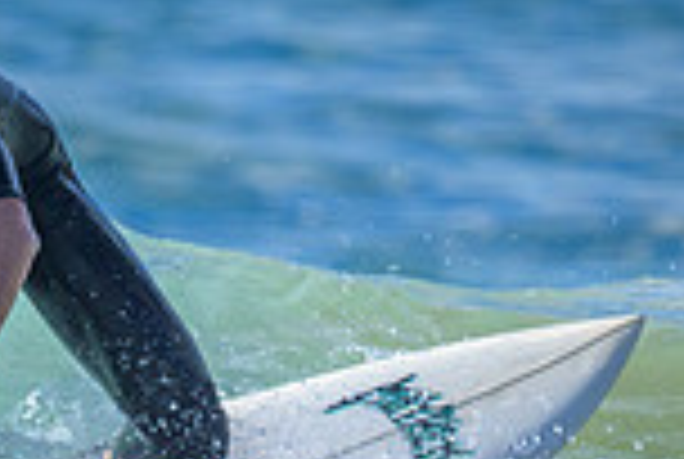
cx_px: -51
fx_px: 79765
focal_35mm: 4190
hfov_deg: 0.5
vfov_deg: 0.3
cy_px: 532
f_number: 6.3
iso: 200
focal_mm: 800
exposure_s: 1/2000
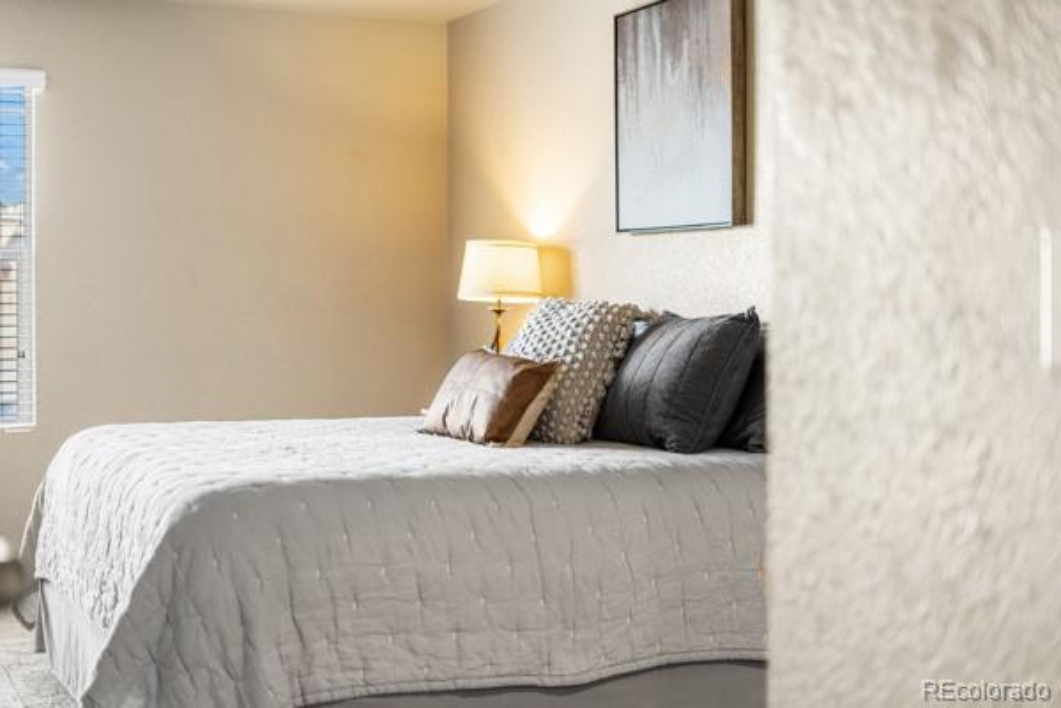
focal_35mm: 50
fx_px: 1473
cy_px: 354
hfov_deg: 39.6
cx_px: 530
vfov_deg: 27.0
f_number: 1.8
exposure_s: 1/60
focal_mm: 50
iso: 500
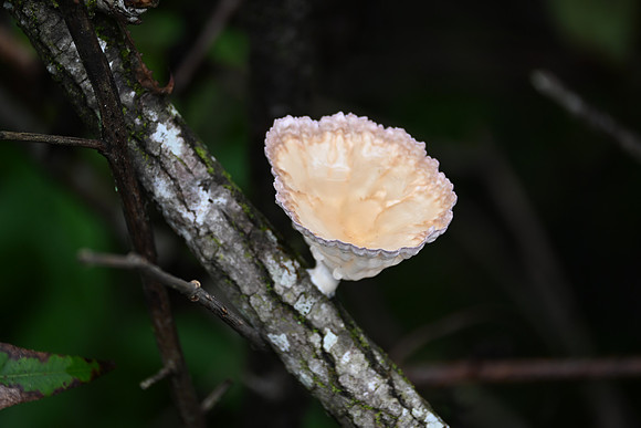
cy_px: 214
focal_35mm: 375
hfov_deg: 5.5
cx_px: 320
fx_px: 6678
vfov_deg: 3.7
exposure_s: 1/100
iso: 160
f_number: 6.3
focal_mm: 250
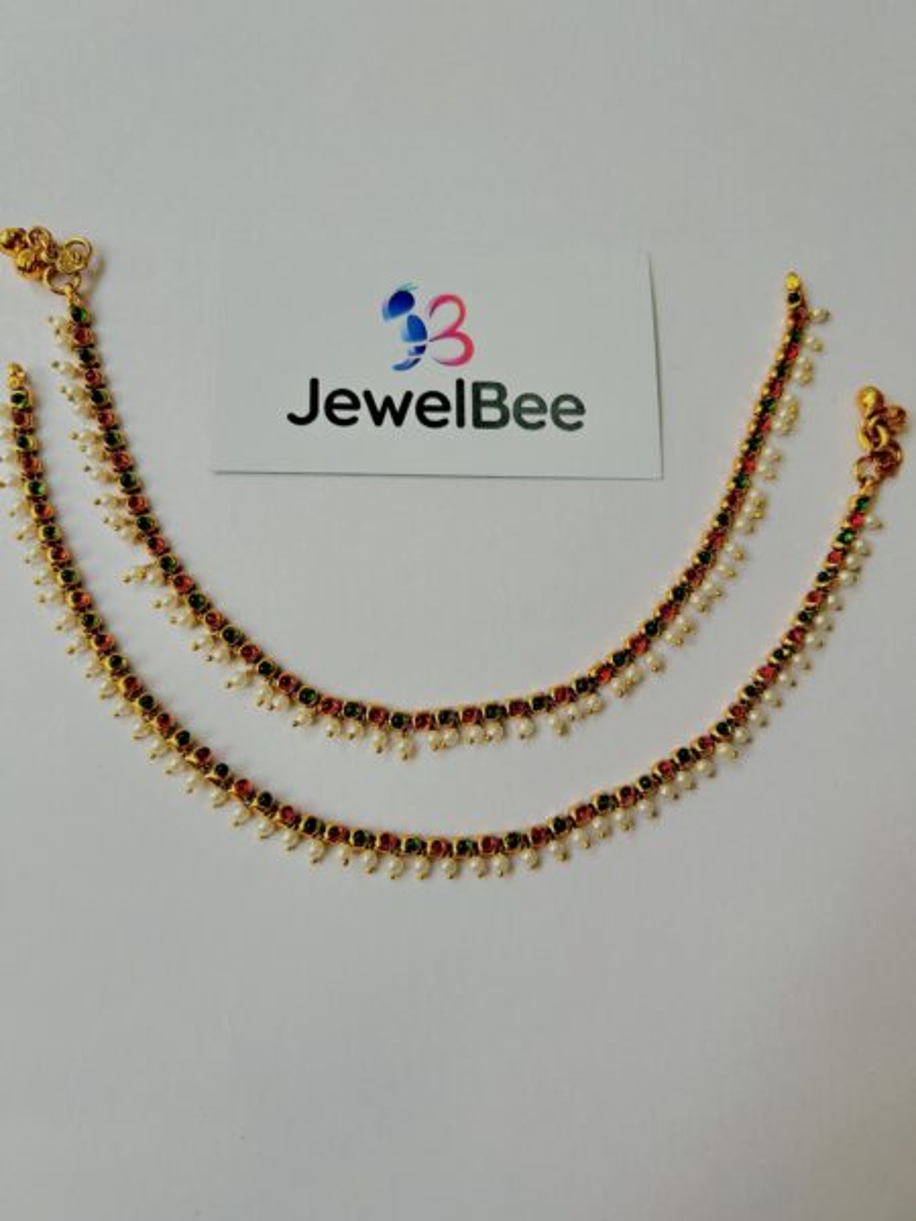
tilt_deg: -77.0
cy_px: 610
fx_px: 917
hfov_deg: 53.1
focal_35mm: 26
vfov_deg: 67.3
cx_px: 458
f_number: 1.5
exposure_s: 1/100
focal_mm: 5.7
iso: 80
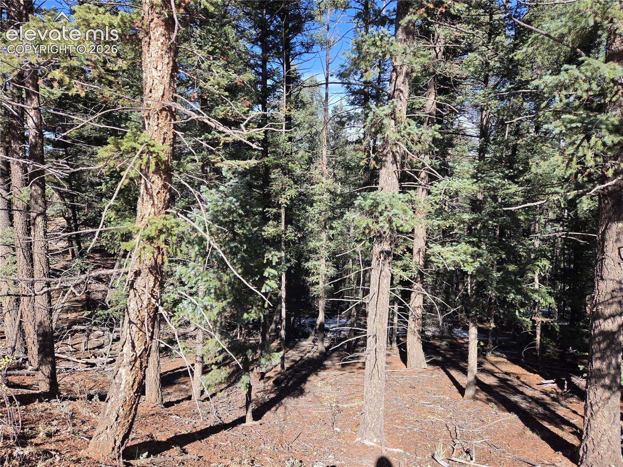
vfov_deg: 58.9
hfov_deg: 73.9
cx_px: 312
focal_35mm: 23
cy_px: 234
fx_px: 414
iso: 80
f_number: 1.8
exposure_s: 1/1723
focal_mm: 5.4
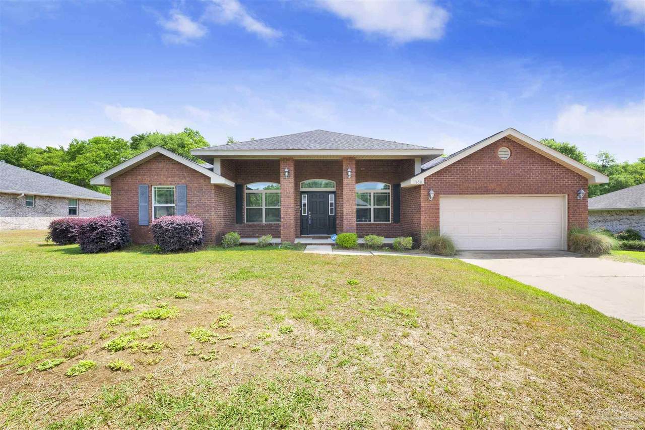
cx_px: 322
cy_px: 215
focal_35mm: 14
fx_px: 251
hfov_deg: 104.3
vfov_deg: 81.2
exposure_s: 1/250
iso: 400
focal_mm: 14
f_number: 11
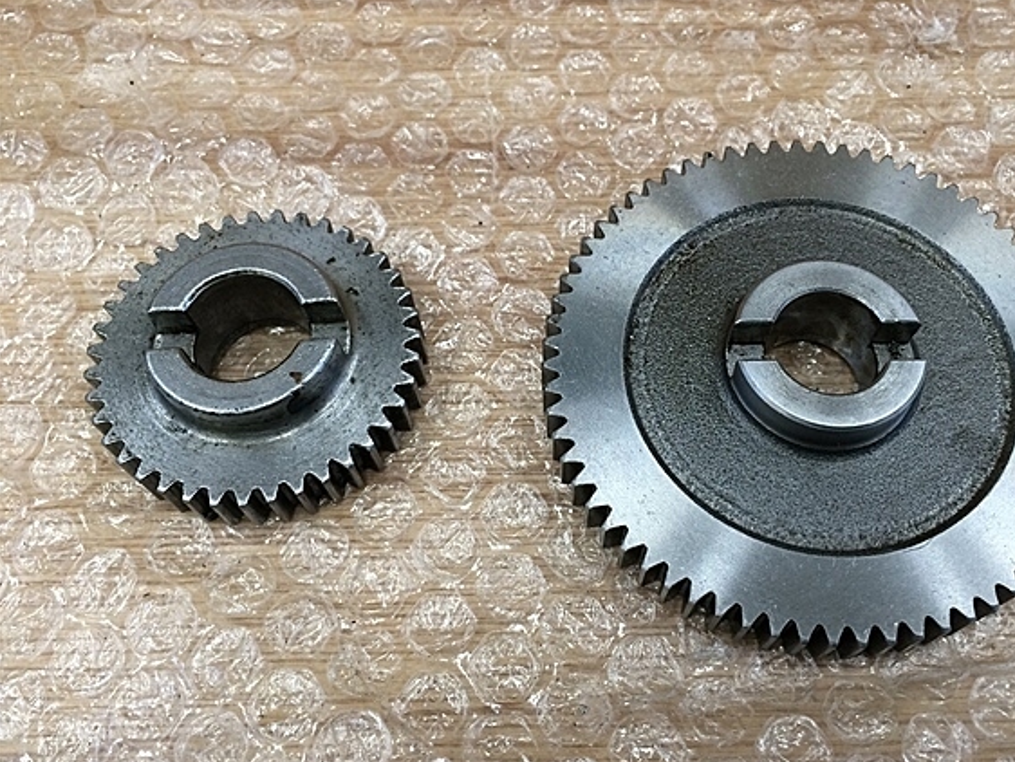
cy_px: 358
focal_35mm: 33
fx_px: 968
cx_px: 574
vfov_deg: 43.0
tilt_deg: -64.8
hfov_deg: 55.2
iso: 80
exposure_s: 1/30
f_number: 2.2
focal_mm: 4.15
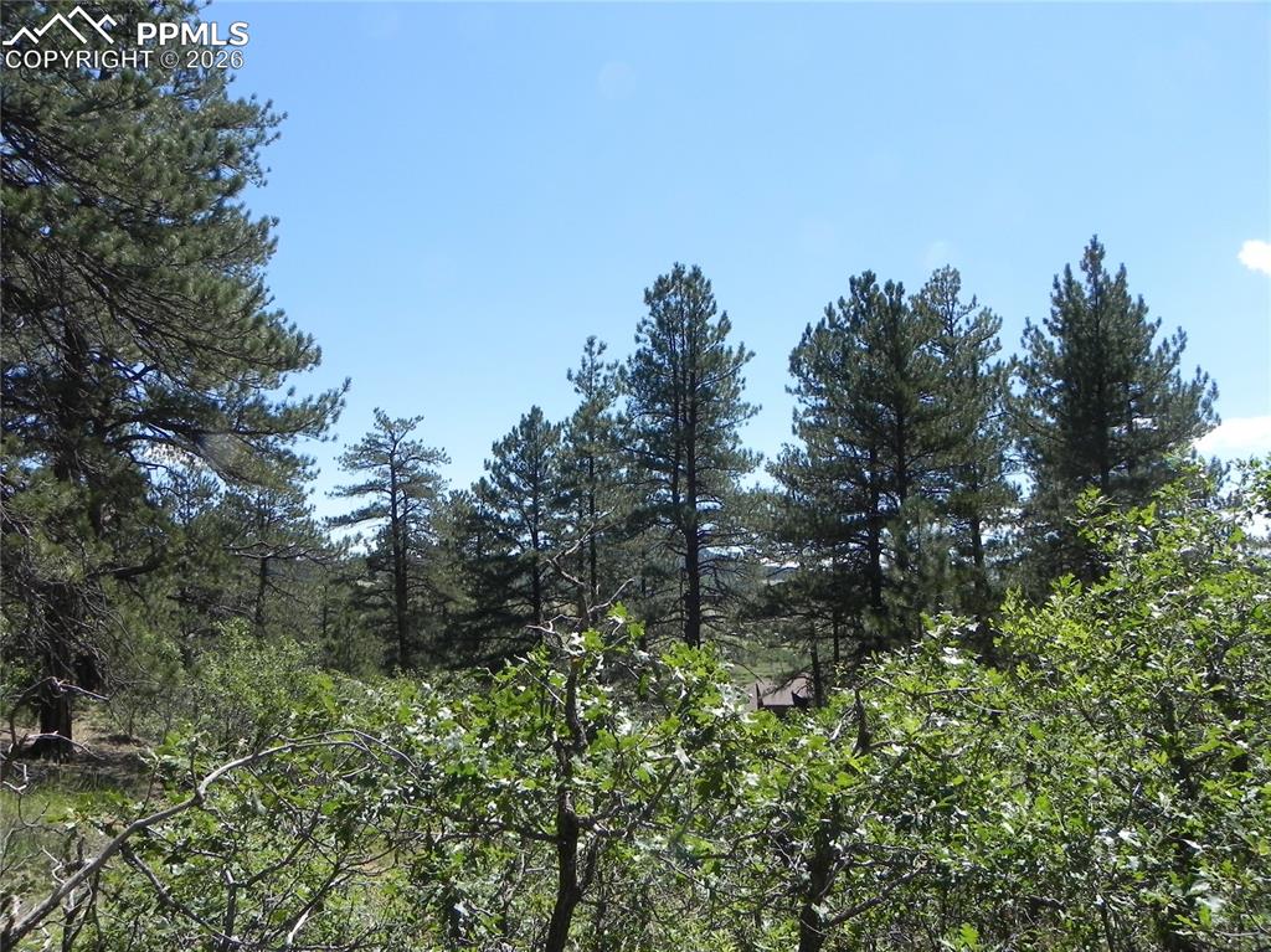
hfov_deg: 67.3
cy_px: 476
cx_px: 636
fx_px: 954
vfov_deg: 53.0
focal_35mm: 26
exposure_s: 1/322
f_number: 6.3
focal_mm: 4.6
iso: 160
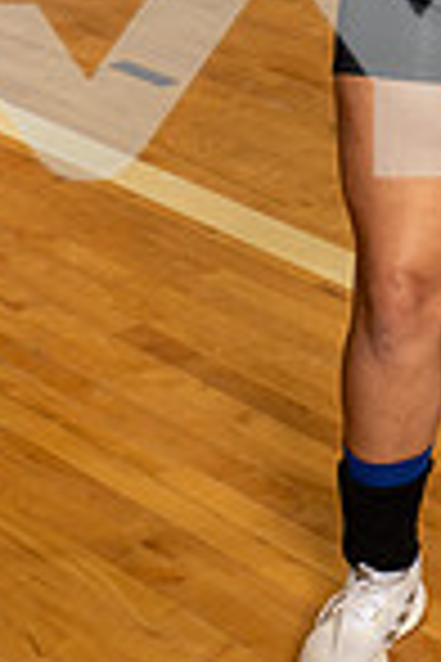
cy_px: -275
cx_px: 536
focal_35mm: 135
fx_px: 2480
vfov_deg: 14.4
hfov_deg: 10.0
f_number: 6.3
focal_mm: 44
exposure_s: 1/250
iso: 320
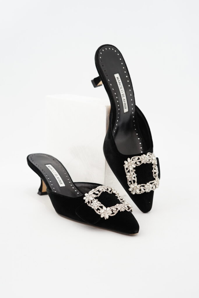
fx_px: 414
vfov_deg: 39.6
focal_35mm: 50
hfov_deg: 27.0
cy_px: 149
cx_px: 100
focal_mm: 50
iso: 640
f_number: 6.3
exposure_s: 1/13
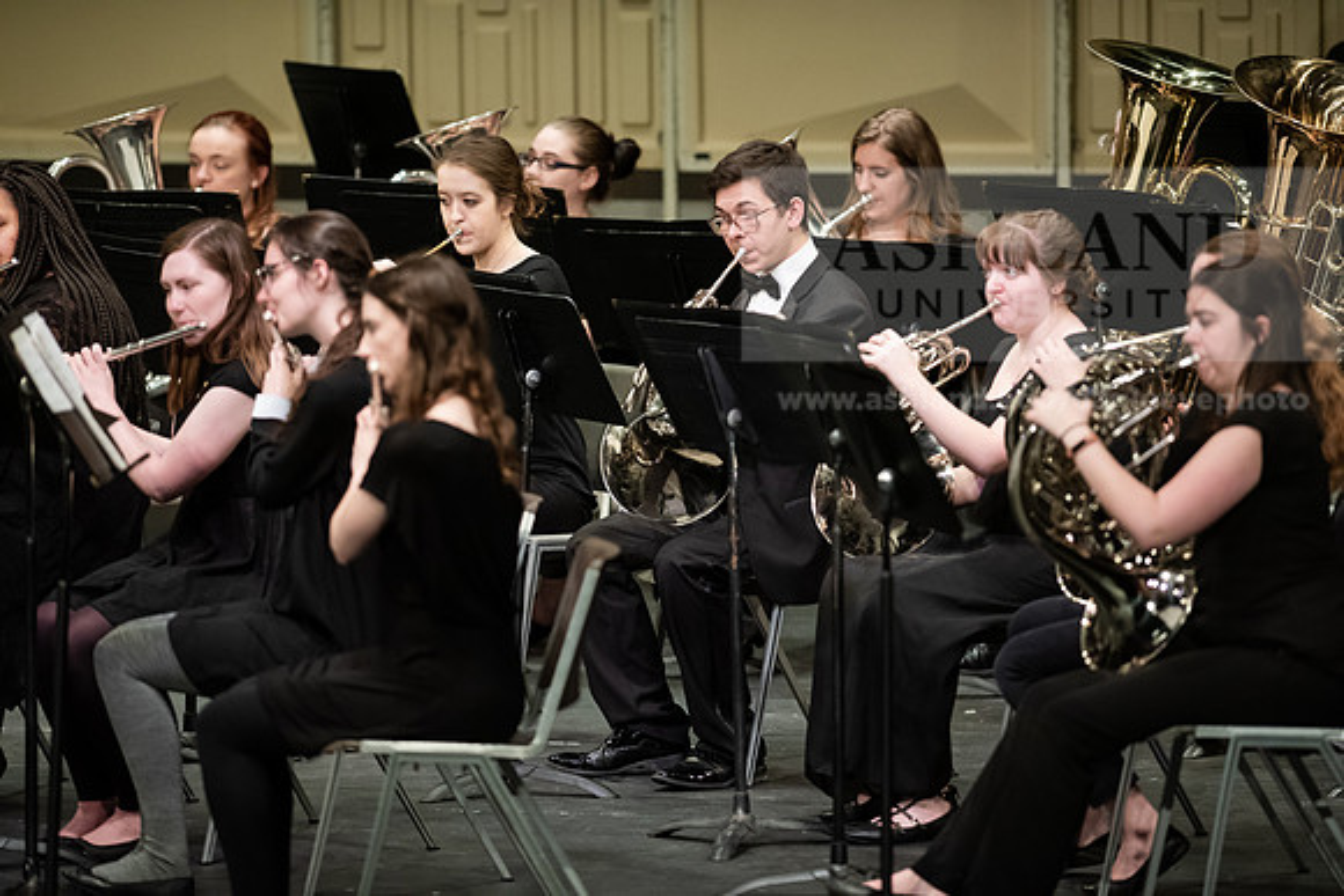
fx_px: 11202
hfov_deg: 6.9
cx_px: 672
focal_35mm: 300
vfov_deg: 4.6
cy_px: 448
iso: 3200
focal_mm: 300
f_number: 3.2
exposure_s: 1/250
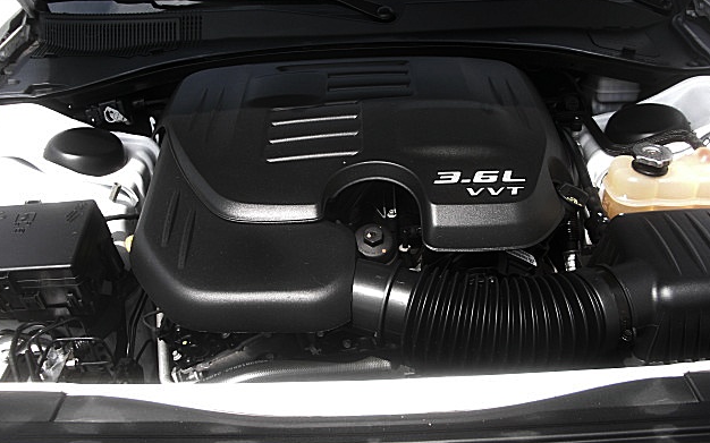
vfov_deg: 32.7
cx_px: 355
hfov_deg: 50.4
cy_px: 211
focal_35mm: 39
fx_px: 755
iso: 50
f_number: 2.8
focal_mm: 6.3
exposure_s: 1/250
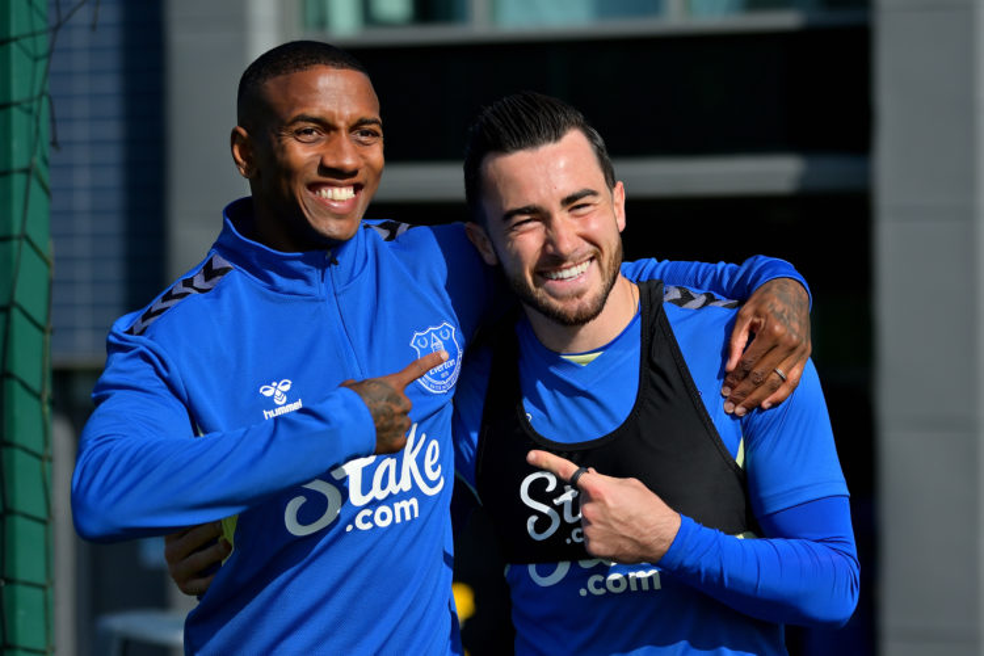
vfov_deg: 14.4
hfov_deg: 21.5
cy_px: 328
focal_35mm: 95
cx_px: 492
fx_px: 2596
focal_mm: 95
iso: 100
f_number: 3.2
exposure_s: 1/5000
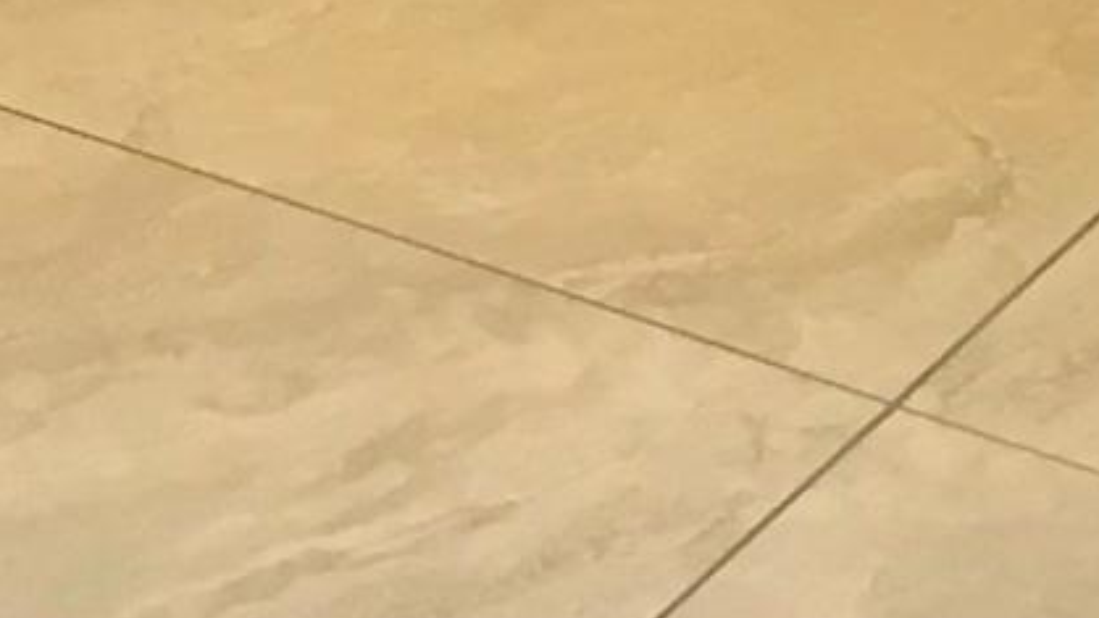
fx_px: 6614
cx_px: 68
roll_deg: +0.3
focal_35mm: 227
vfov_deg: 4.9
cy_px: -1809
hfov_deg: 9.4
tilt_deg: -11.2
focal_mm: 4.15
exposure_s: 1/40
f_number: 2.2
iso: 32
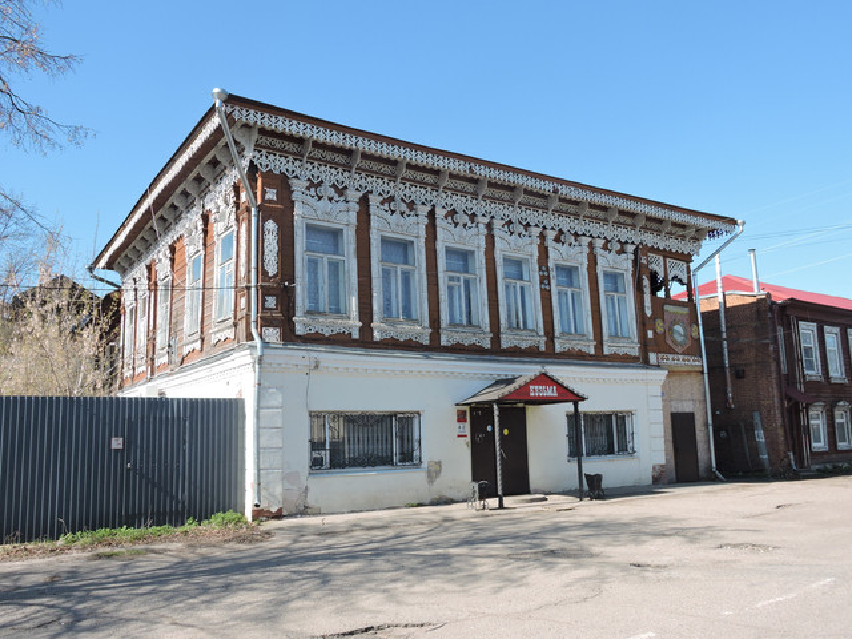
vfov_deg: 46.8
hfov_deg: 60.0
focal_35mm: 30
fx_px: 738
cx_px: 426
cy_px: 320
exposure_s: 1/500
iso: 100
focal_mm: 5.4
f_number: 3.5
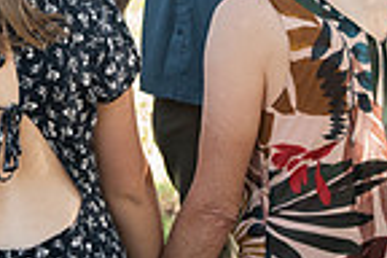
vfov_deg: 8.1
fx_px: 1774
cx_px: -19
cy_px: -161
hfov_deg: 12.3
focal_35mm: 165
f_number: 5
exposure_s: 1/500
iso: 1250
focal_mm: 41
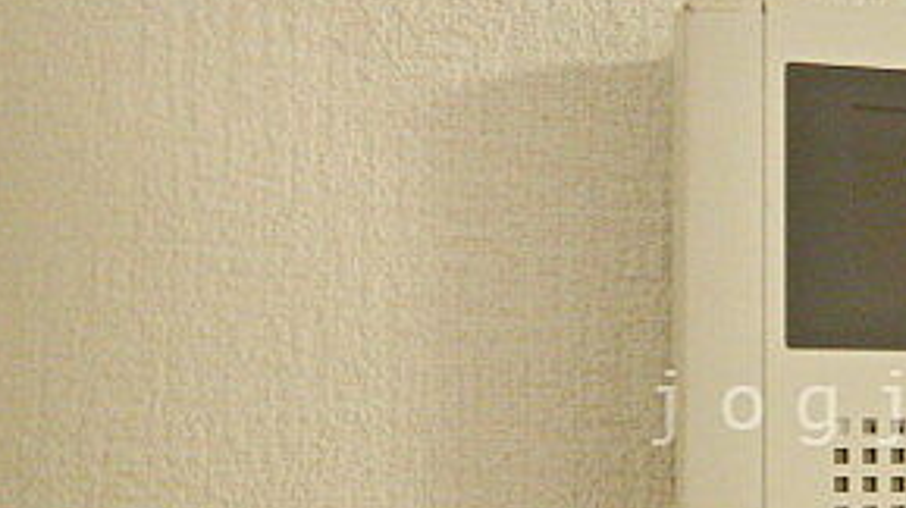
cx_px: 865
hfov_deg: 33.5
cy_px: 408
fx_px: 1392
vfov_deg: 20.4
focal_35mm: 58
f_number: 2.8
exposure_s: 1/8
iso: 200
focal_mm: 4.3
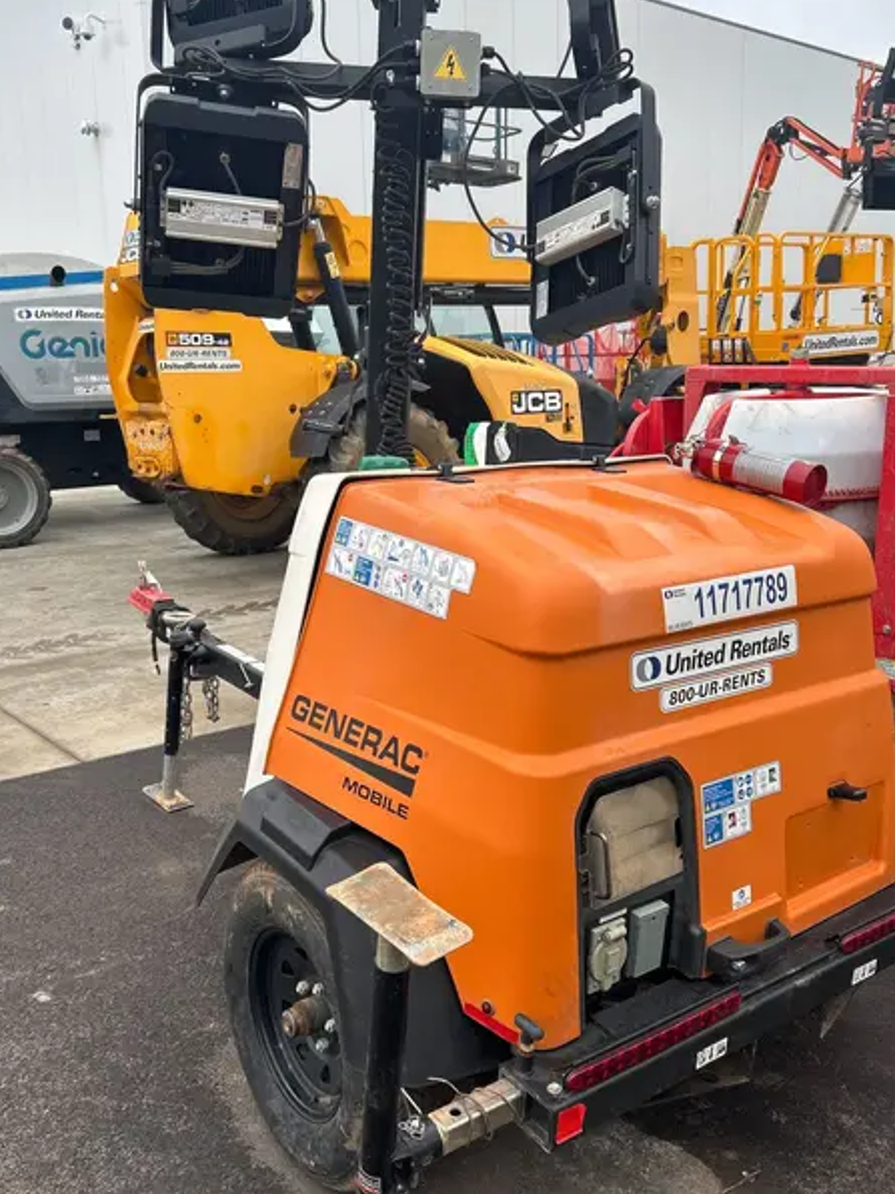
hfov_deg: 44.2
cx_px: 465
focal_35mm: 32
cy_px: 592
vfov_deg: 56.8
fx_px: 1103
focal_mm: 5.7
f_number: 1.5
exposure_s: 1/1159
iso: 50
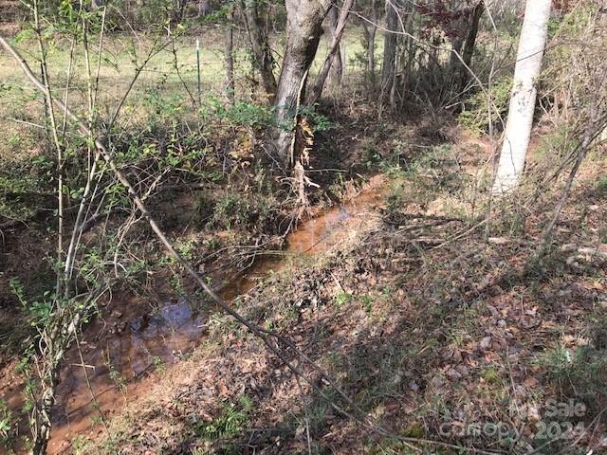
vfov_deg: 49.7
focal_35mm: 28
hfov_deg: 63.4
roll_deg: -3.5
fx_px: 491
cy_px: 228
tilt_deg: -21.5
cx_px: 304
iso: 20
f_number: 1.8
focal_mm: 3.99
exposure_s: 1/363
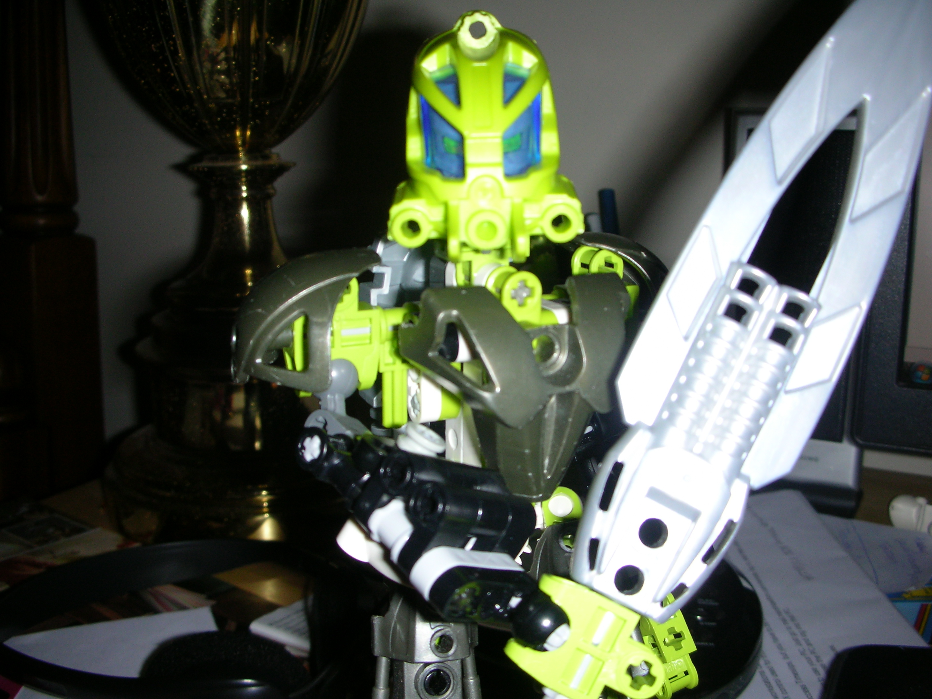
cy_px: 350
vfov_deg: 40.7
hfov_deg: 52.6
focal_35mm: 35
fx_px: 942
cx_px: 466
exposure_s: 1/60.1
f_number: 3
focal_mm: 5.8
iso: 50
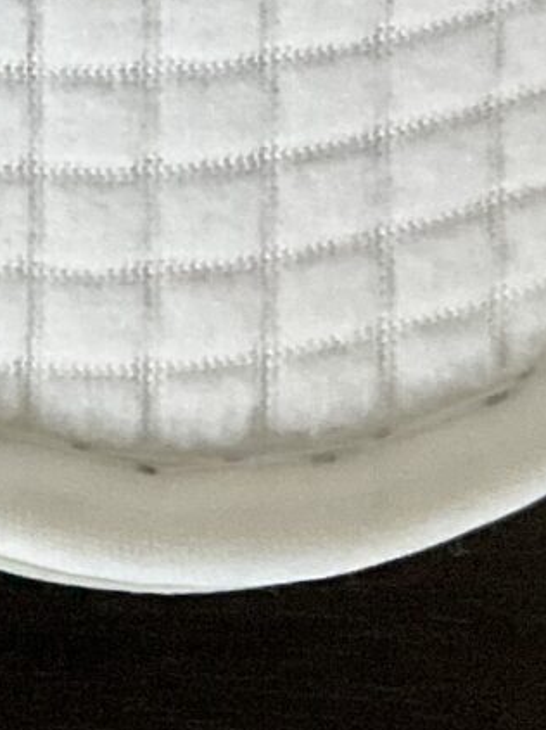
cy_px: -1361
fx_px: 3705
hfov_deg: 8.4
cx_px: 147
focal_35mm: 176
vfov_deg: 9.3
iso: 320
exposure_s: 1/48
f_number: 1.8
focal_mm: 3
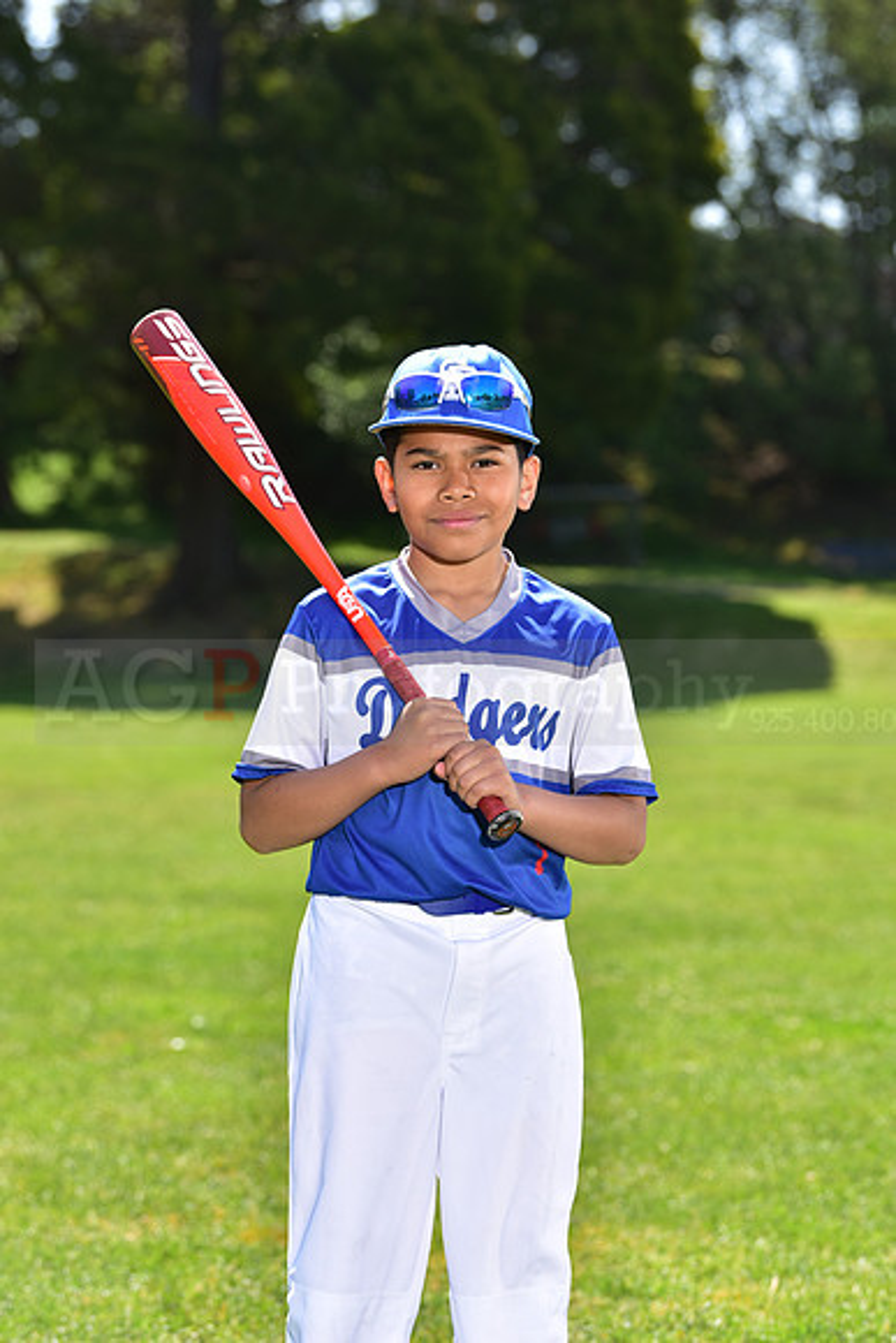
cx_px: 448
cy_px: 672
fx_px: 4104
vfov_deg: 18.6
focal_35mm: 110
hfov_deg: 12.5
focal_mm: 110
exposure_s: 1/250
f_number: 5
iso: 80
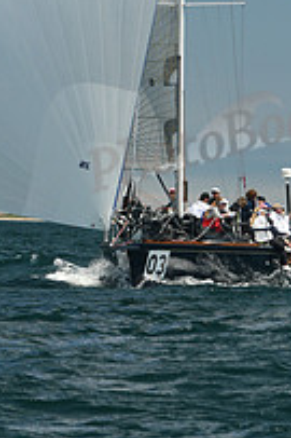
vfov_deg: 5.9
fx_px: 4239
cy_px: -164
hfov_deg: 3.9
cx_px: -23
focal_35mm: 349
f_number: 8
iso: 320
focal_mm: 122
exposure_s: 1/640
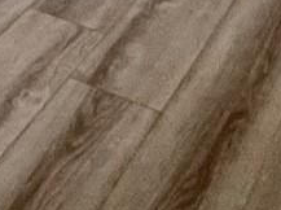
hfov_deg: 19.9
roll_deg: +0.7
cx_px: 4
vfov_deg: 10.6
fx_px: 778
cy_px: -419
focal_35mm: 96
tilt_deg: -2.8
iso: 160
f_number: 1.8
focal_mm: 1.57
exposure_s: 1/120
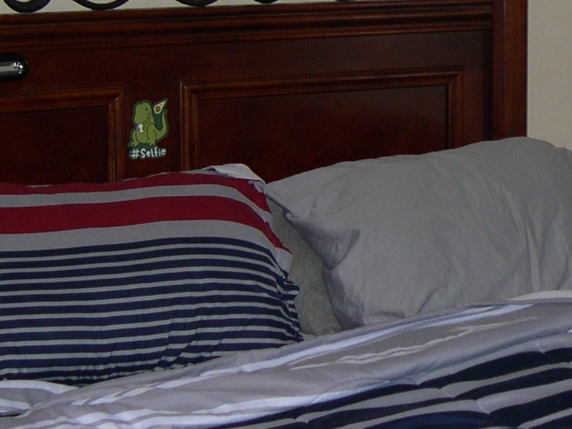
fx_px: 1850
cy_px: 157
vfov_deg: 13.2
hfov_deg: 17.1
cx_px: 593
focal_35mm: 112
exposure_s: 1/60
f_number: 2.8
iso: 100
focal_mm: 8
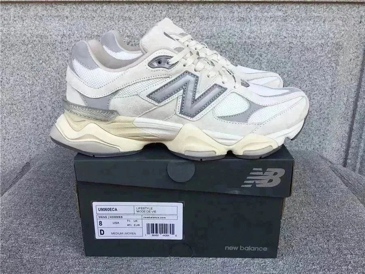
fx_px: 327
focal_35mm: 31
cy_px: 137
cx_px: 182
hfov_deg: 58.4
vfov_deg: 45.4
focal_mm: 3.3
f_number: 2.4
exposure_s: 1/283
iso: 25
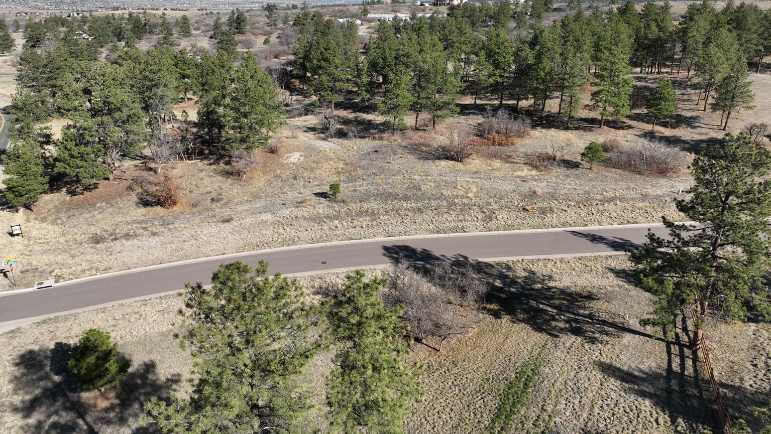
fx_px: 552
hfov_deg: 69.9
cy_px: 176
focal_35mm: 27
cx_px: 379
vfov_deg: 42.7
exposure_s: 1/1600
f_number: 2.8
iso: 100
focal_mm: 12.29
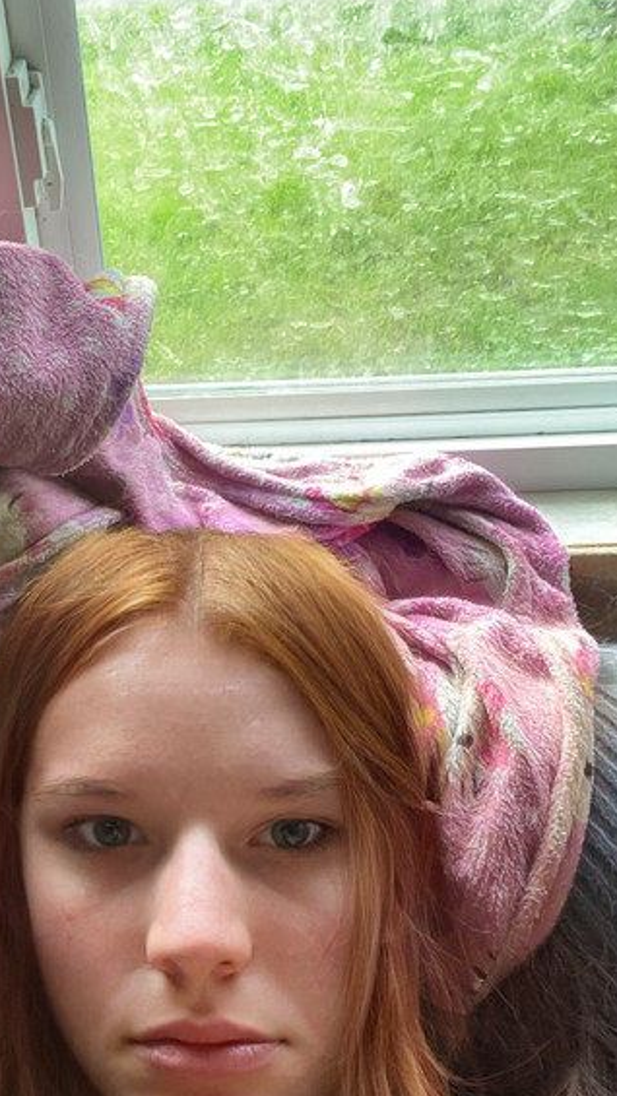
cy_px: 603
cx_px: 196
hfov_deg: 31.7
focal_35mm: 37
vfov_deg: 53.9
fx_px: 1076
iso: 500
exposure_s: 1/30
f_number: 2.2
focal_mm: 2.71
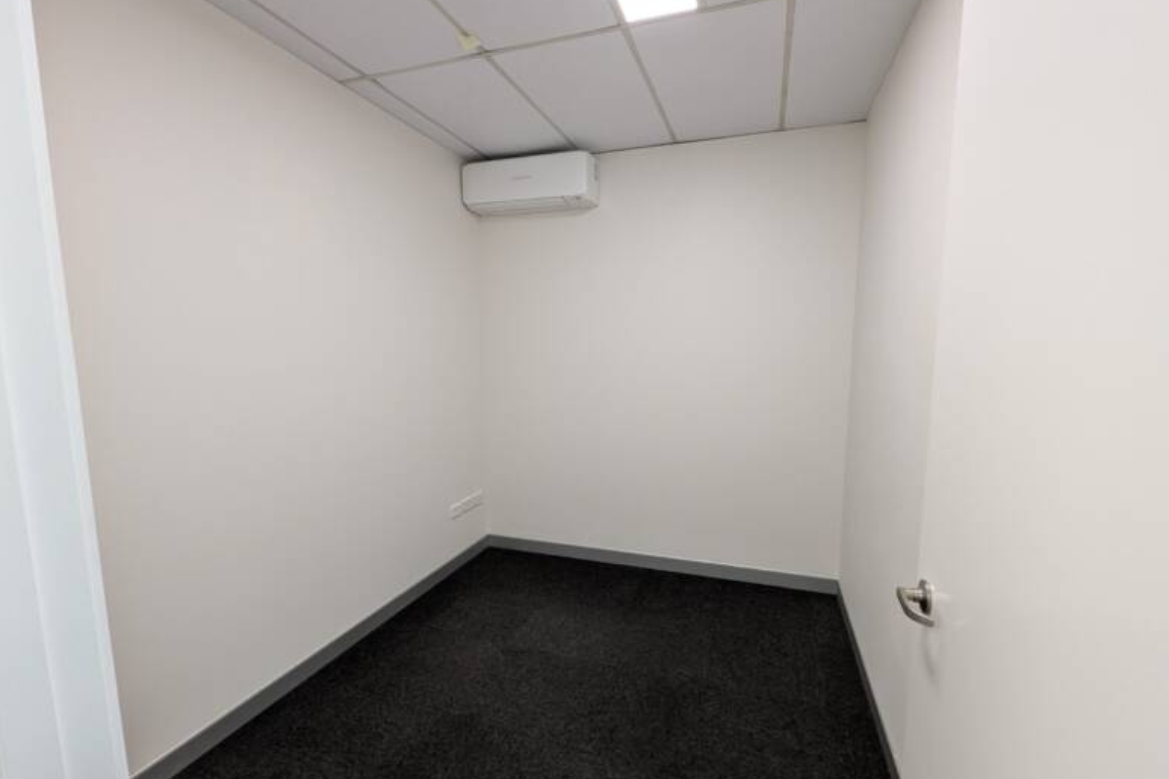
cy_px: 407
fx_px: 454
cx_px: 600
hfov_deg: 104.2
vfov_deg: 81.1
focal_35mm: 14
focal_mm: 1.95
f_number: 2.2
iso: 62
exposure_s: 1/23.8
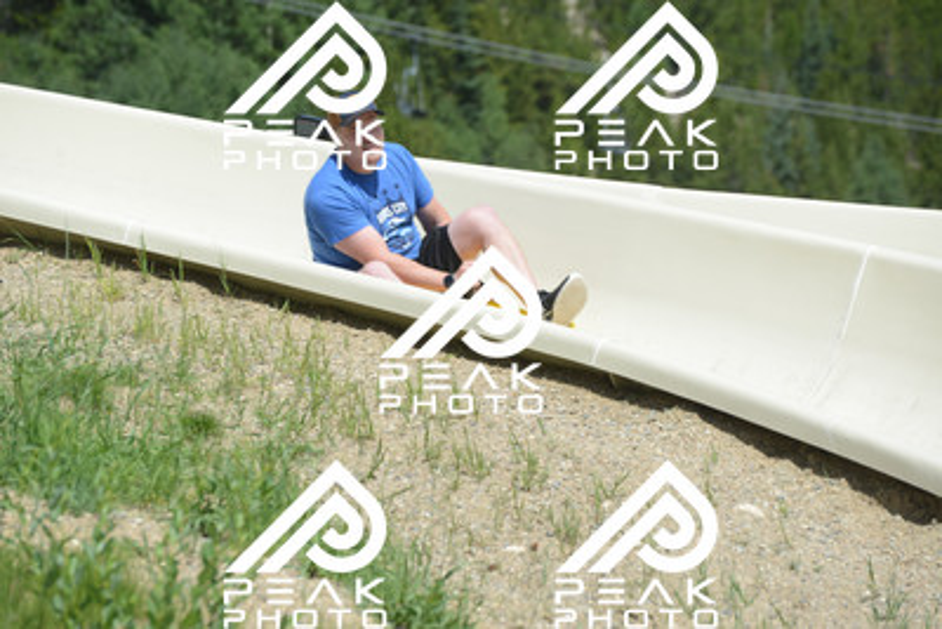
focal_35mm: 195
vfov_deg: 7.0
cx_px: 471
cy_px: 314
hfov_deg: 10.5
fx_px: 5104
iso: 200
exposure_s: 1/640
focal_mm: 195
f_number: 6.3
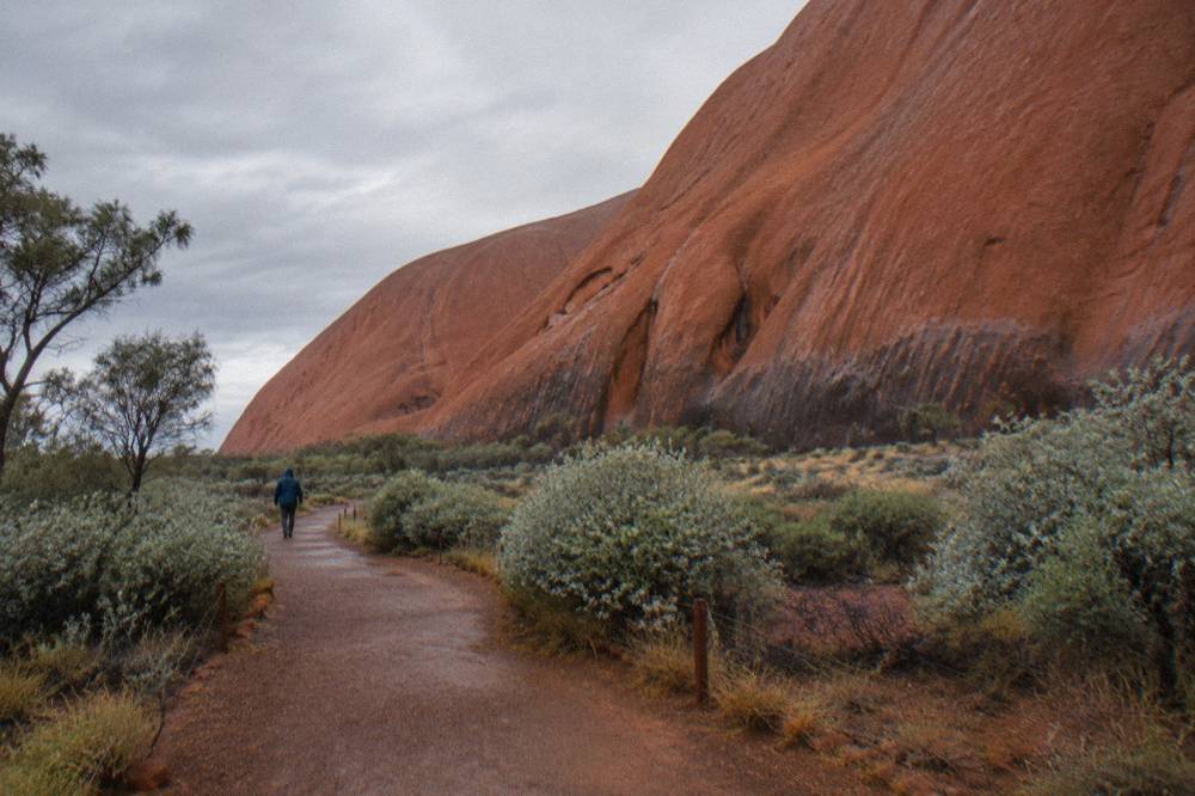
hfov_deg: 41.9
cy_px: 398
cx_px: 598
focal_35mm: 47
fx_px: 1560
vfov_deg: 28.6
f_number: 5.6
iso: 3200
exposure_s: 1/30
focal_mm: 47
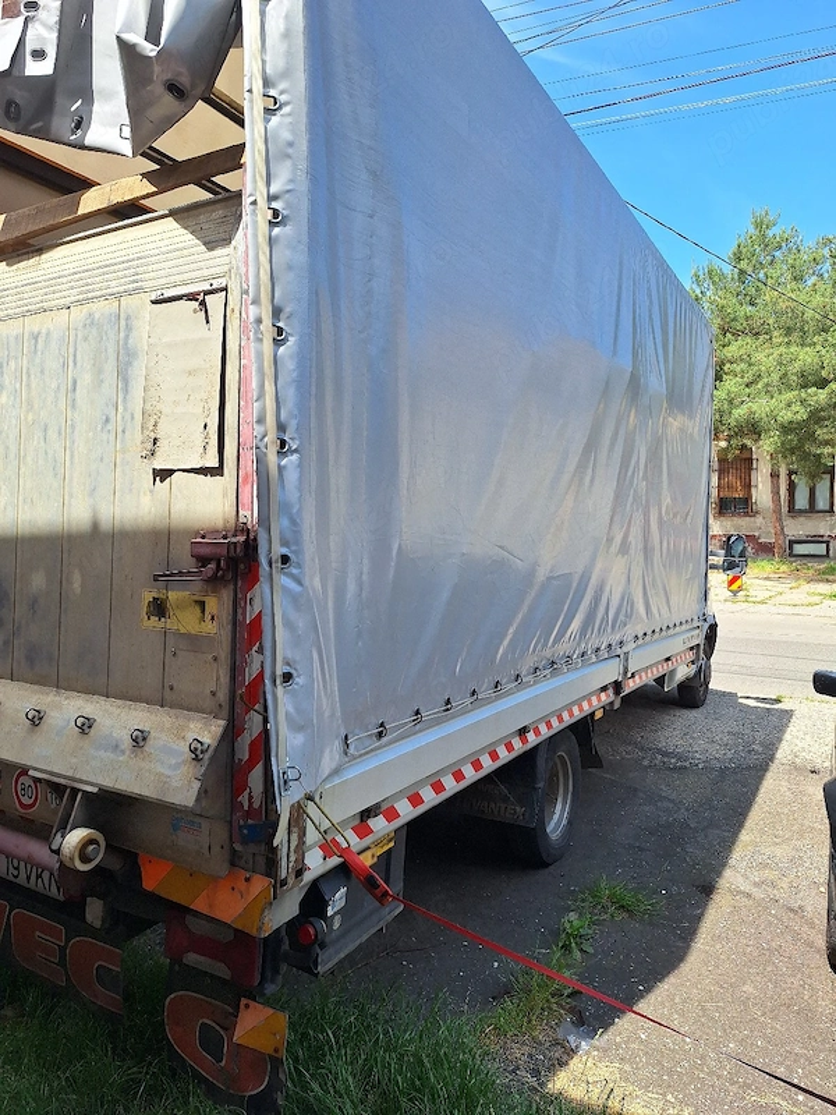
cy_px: 558
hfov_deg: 58.9
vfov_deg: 73.9
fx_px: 741
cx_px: 418
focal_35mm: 23
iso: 40
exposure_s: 1/1429
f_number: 1.8
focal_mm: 5.54
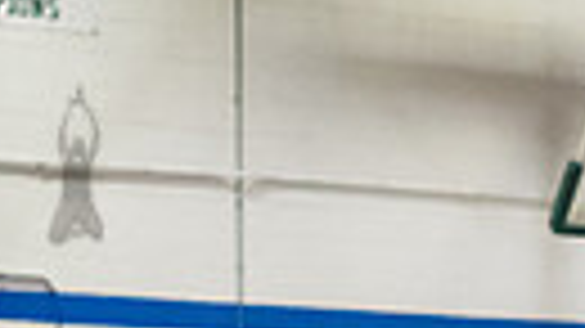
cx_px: 952
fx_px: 3985
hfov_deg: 8.2
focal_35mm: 257
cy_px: 894
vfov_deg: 4.6
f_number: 3.5
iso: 6400
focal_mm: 35
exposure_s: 1/400
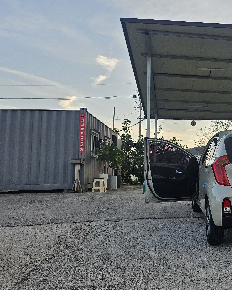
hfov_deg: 39.2
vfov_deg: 50.3
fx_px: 309
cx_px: 193
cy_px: 142
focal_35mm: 36
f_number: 1.8
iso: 50
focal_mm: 5
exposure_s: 1/1002
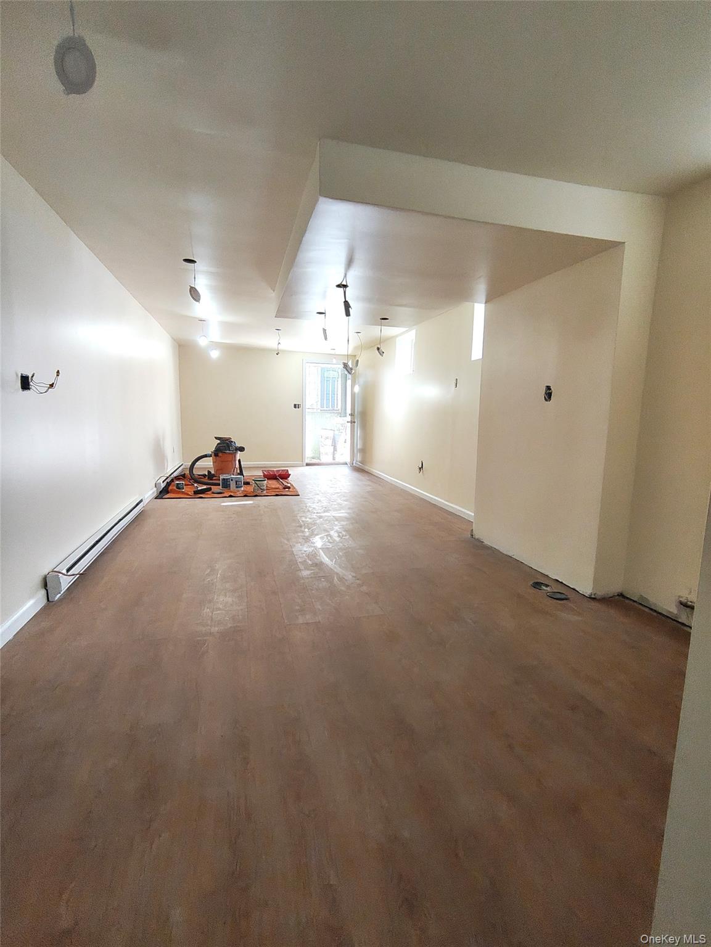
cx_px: 356
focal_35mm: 15
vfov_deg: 98.2
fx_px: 411
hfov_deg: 81.8
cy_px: 474
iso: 284
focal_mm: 1.64
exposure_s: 1/100
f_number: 2.2
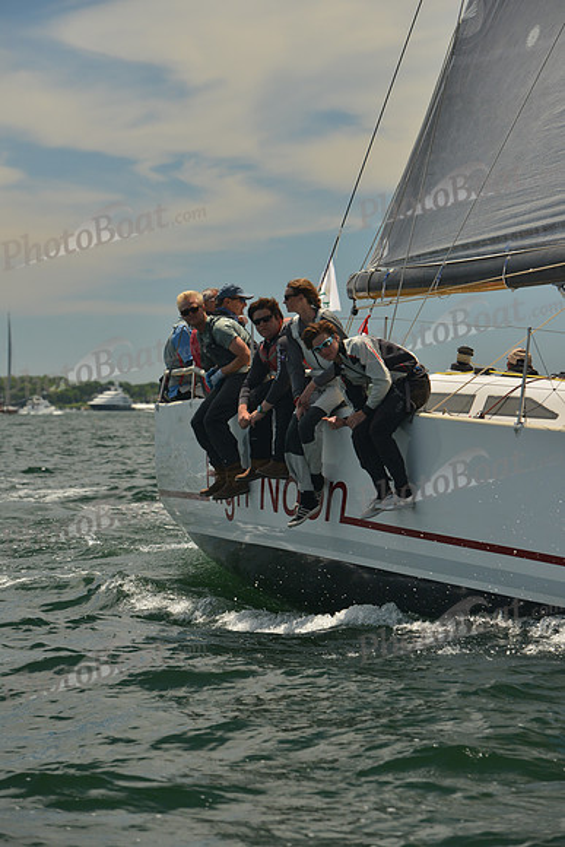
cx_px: 282
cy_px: 424
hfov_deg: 10.2
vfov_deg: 15.2
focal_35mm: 135
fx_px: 3176
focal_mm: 135
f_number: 6.3
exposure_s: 1/1000
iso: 400
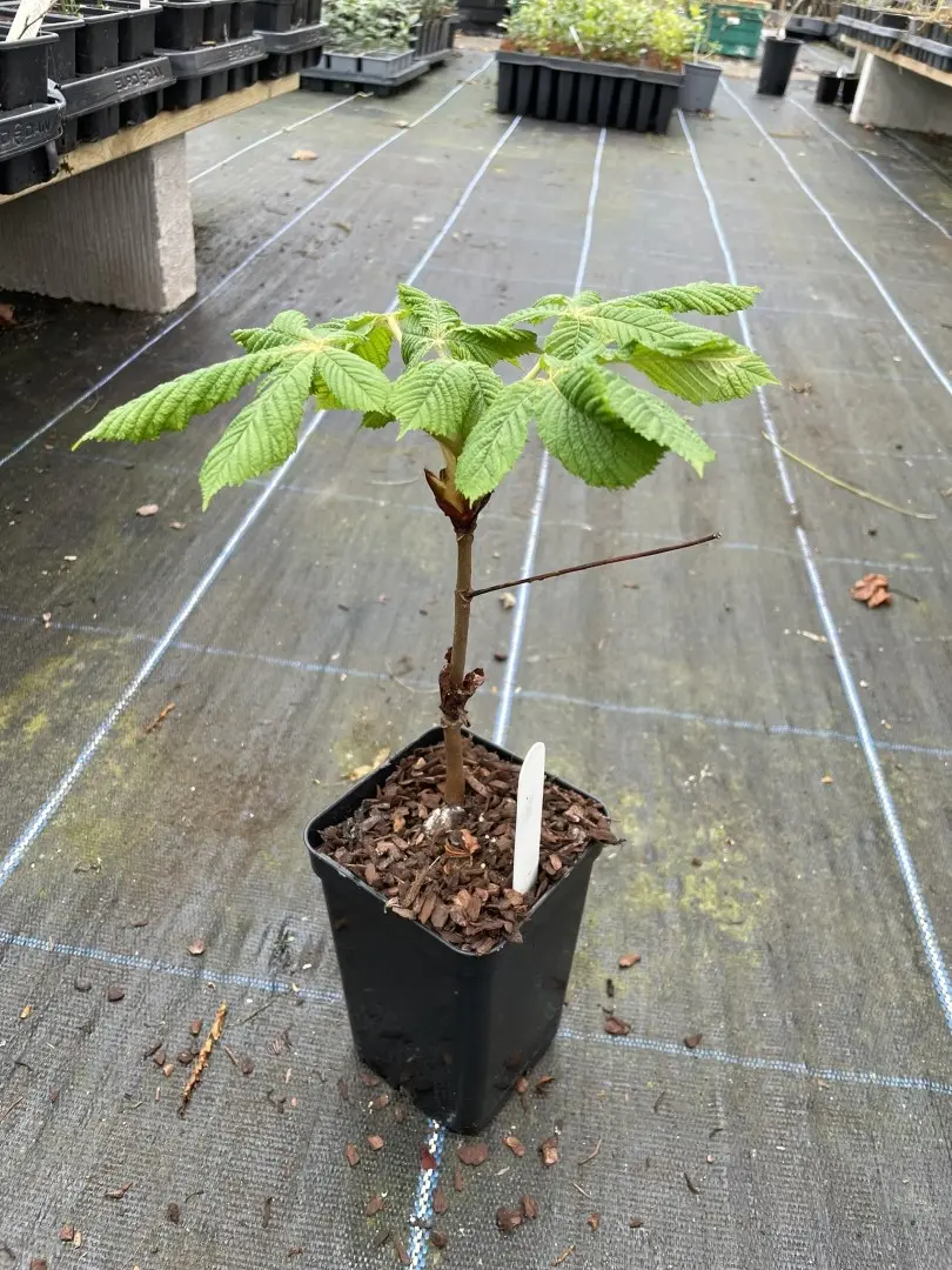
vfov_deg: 67.3
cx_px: 476
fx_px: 953
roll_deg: -5.2
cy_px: 635
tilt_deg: -35.3
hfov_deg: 53.1
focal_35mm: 26
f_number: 1.6
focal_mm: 4.2
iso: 80
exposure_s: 1/121
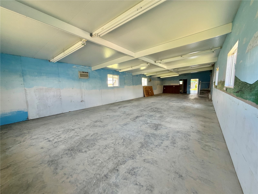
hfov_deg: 102.1
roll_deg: +1.2
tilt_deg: -6.8
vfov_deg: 85.7
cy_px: 97
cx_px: 129
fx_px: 104
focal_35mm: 14
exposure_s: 1/121
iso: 160
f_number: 2.2
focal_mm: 2.22
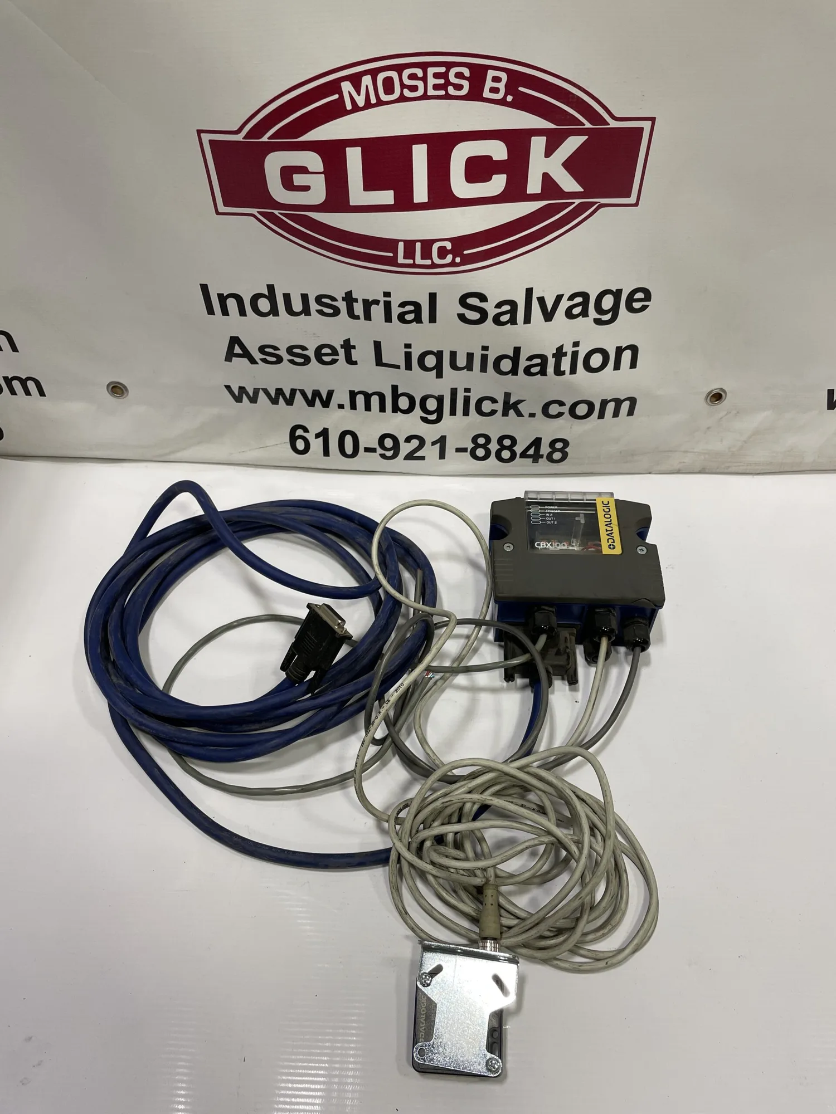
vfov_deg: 67.3
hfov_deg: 53.1
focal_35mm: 26
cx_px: 418
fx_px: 837
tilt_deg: -50.3
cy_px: 557
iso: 80
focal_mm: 4.2
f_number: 1.6
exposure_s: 1/60
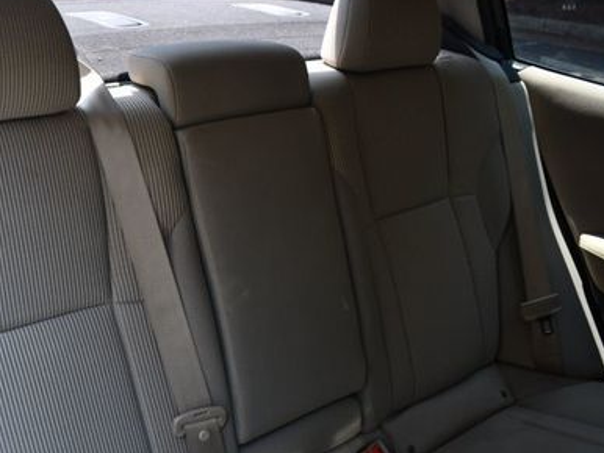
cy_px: 266
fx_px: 751
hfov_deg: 42.4
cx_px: 149
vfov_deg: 33.6
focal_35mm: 43
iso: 400
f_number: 4
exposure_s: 1/250
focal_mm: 18
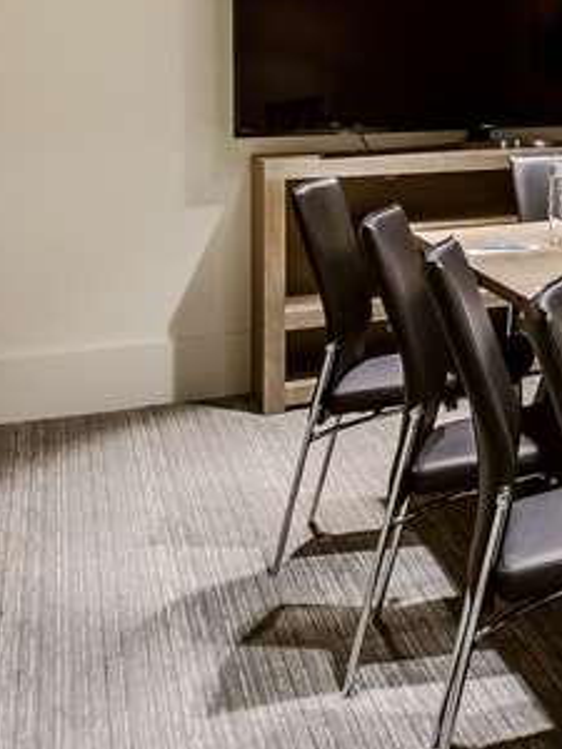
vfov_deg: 31.0
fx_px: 1277
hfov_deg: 17.9
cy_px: 60
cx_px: 1103
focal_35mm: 59
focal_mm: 12
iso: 400
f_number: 11
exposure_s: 1.3
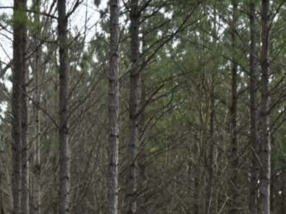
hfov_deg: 10.6
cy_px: 347
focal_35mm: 187
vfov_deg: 7.8
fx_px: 1545
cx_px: 75
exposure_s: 1/250
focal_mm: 20
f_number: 5.6
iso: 220
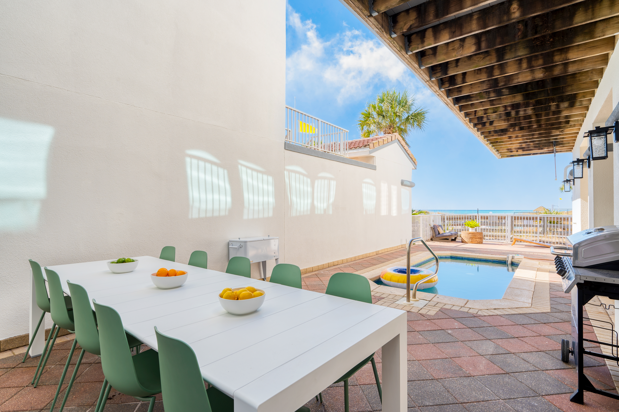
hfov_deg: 90.0
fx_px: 309
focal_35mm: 18
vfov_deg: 67.3
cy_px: 206
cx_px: 310
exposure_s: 1/80
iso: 100
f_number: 10
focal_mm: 18
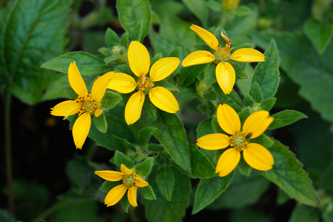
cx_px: 166
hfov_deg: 24.6
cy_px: 111
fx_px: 763
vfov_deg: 16.6
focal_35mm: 82
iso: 100
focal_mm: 55
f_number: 5.6
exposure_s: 1/100
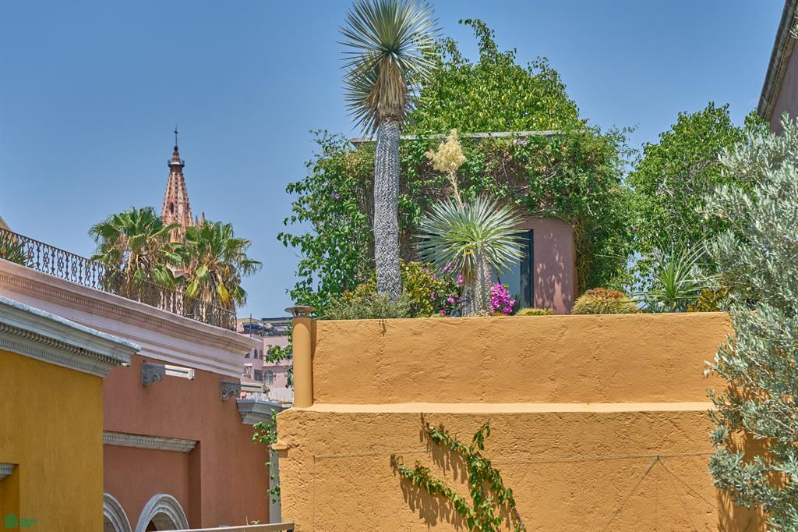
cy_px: 266
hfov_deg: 28.9
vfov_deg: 19.4
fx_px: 1551
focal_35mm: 70
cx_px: 399
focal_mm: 70
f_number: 8
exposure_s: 1/1600
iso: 125
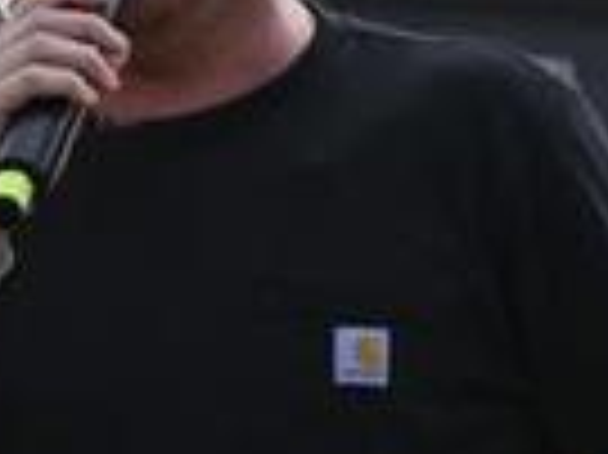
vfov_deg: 3.0
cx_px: -144
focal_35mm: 494
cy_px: 133
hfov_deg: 4.0
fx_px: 8669
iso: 160
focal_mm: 70
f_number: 5.6
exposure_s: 1/500
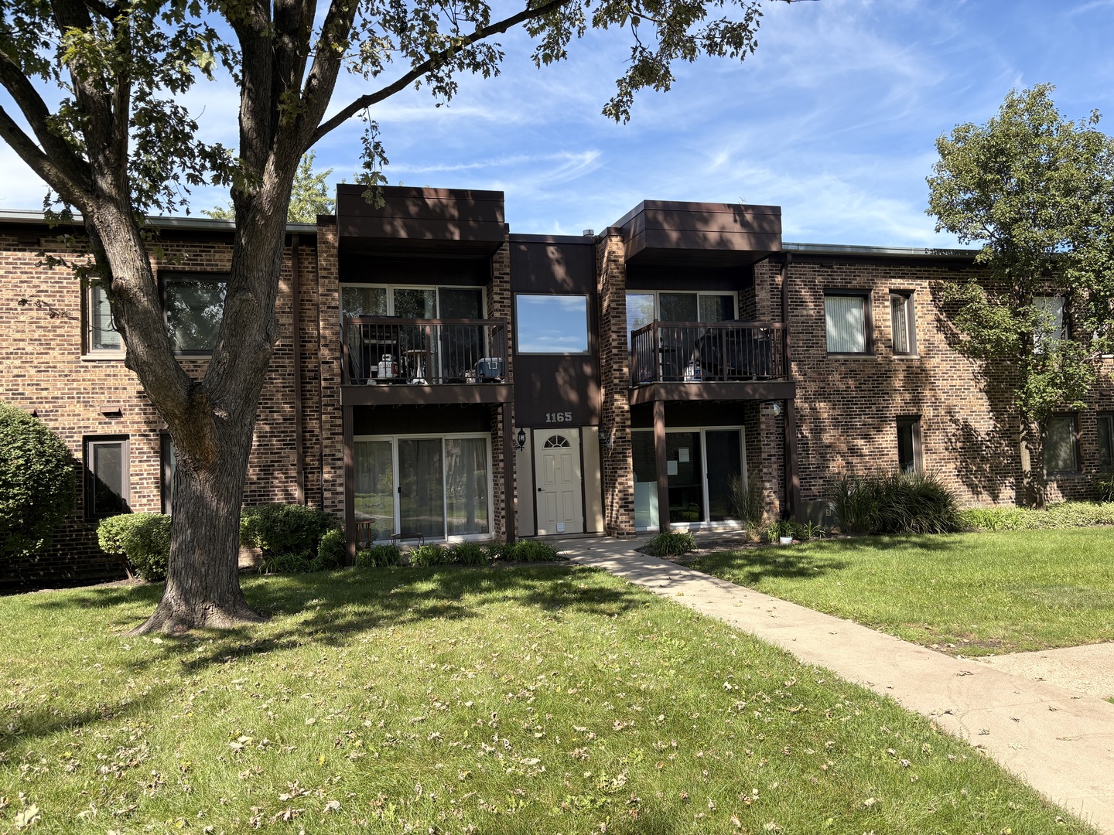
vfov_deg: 53.1
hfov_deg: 67.3
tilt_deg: +3.4
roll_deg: +2.7
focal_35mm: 26
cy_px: 418
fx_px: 837
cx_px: 557
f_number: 1.6
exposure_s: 1/1517
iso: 50
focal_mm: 5.96
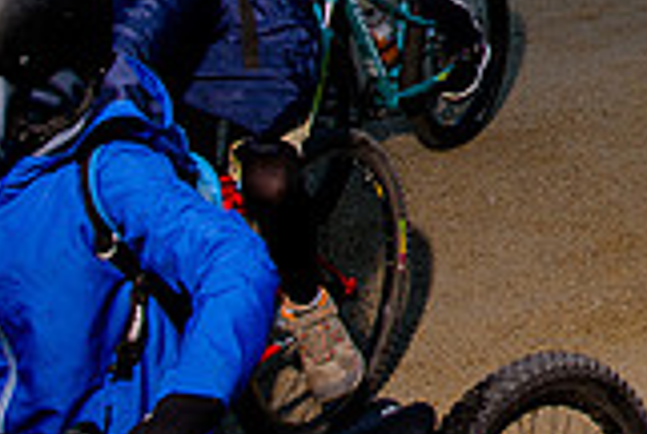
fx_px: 1747
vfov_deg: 13.5
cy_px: -175
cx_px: 896
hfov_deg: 19.0
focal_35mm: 97
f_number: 8
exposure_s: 1/400
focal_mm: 27
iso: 400
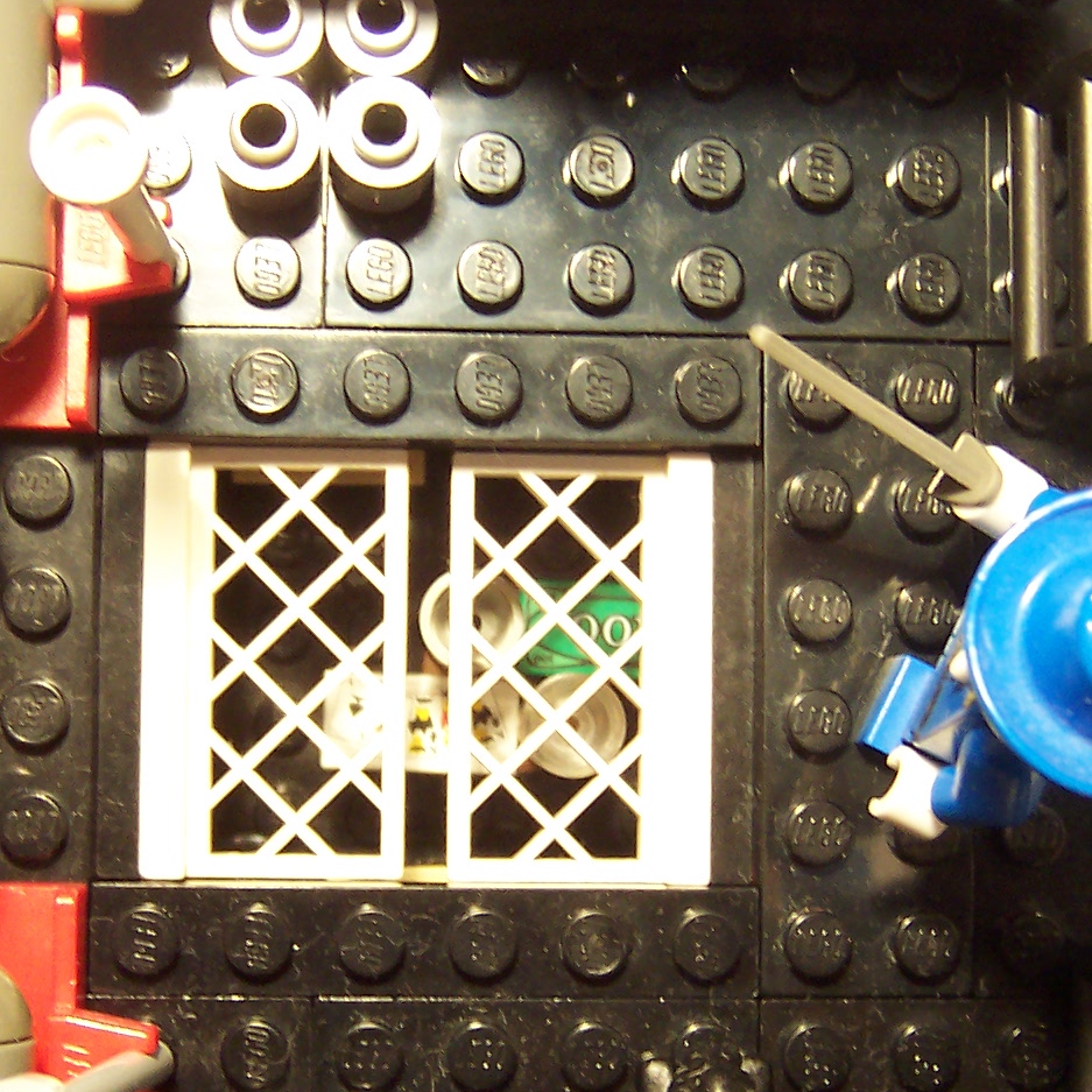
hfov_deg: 25.0
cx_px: 550
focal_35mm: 69
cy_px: 606
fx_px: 2463
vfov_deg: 25.0
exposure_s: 1/30
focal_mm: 5.6
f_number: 2.8
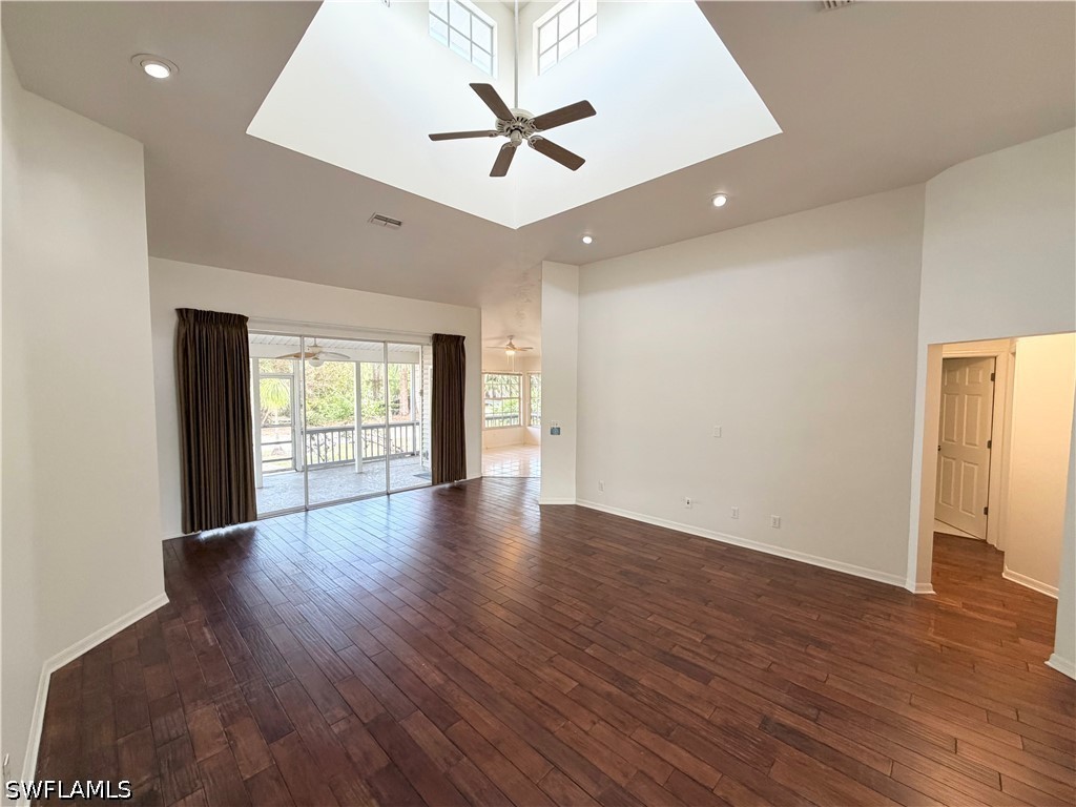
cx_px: 538
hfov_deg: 102.1
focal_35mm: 14
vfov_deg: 85.7
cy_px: 404
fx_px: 435
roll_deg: +0.3
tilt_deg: -2.6
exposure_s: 1/120
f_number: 2.2
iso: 320
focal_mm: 2.22
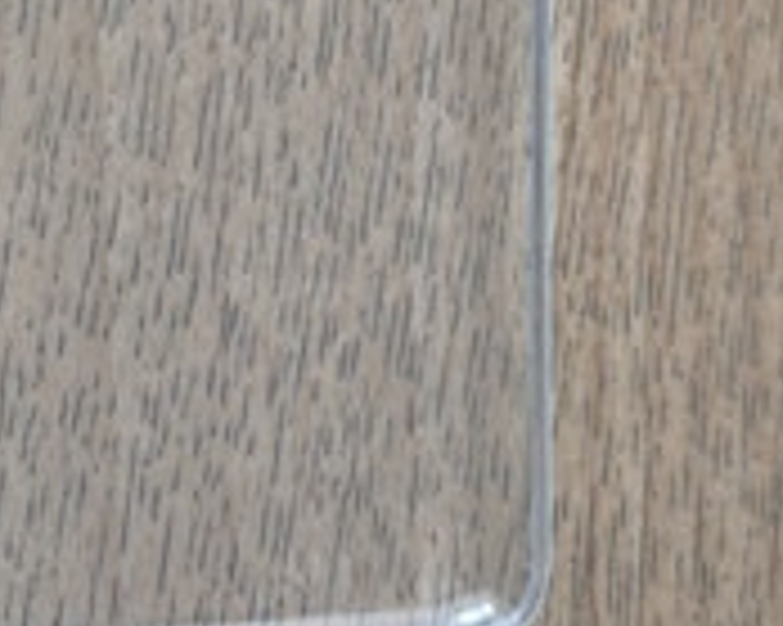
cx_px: 194
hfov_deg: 18.5
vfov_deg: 14.5
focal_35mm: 103
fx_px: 2386
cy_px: -86
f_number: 1.6
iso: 640
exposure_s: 1/33.3
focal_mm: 6.57
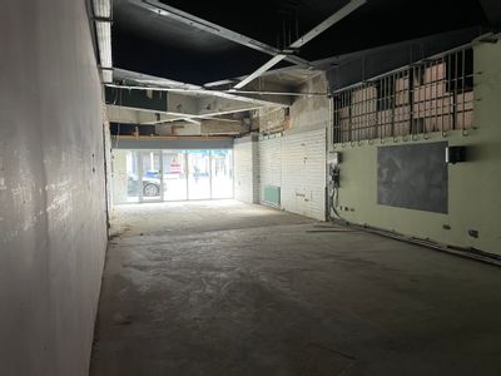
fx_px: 376
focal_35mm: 26
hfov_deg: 67.3
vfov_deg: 53.1
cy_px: 188
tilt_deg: -2.1
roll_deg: +1.4
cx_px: 250
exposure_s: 1/44
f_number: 1.6
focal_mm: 4.2
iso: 500
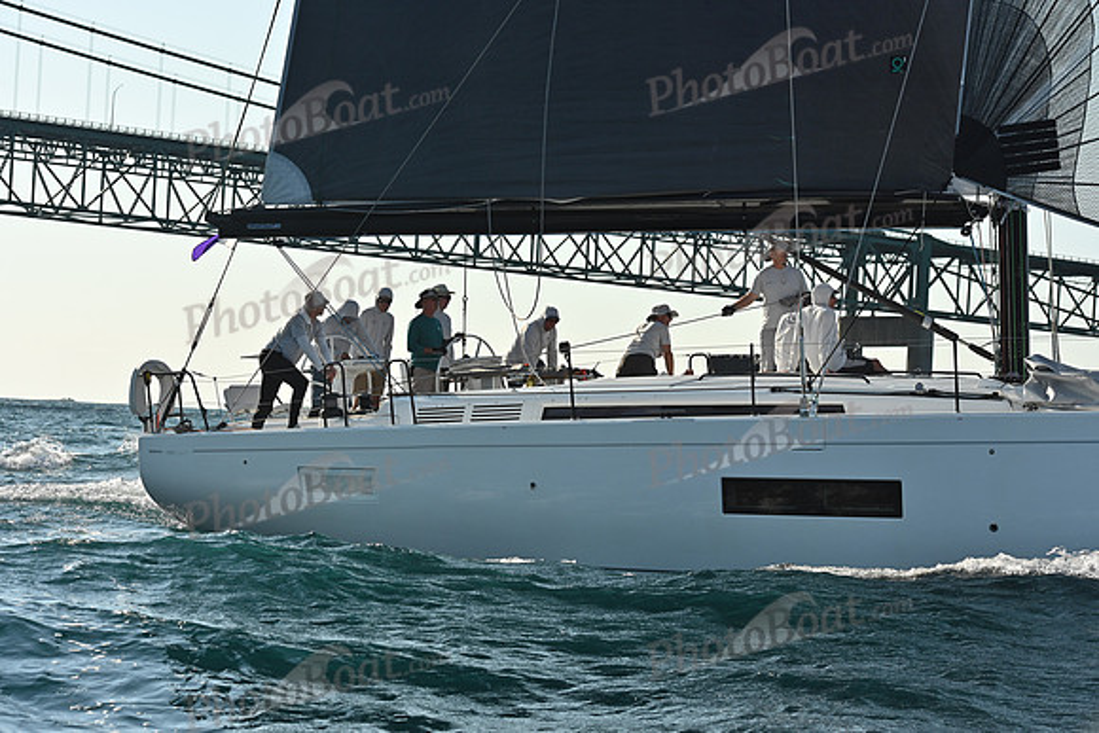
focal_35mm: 86
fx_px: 2626
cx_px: 550
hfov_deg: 23.6
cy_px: 366
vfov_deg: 15.9
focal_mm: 86
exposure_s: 1/2000
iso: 320
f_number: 7.1
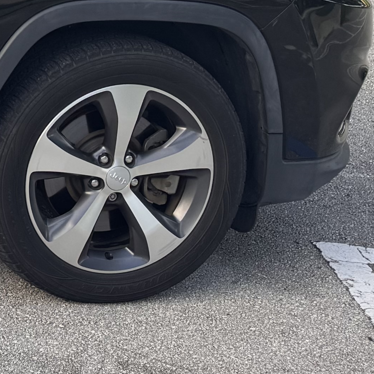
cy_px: -82
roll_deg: -1.7
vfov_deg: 14.6
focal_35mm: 115
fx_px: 1406
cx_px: -461
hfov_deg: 12.6
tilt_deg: -11.2
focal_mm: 6.76
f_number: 1.78
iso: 64
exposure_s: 1/209
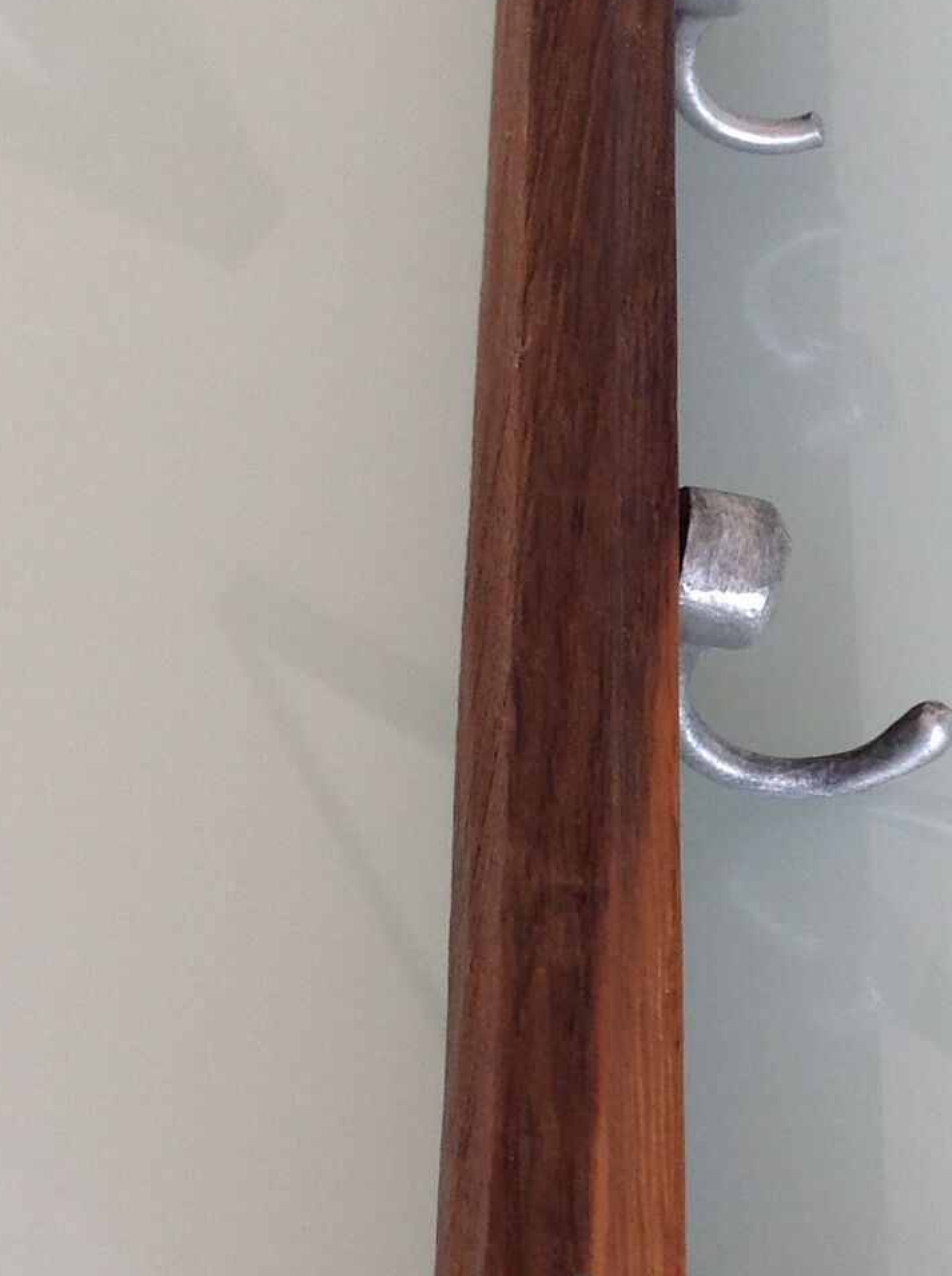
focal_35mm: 95
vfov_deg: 20.7
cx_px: 941
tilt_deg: -49.3
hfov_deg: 15.3
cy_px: 603
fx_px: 3494
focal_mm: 4.28
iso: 50
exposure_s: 1/40
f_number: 2.4
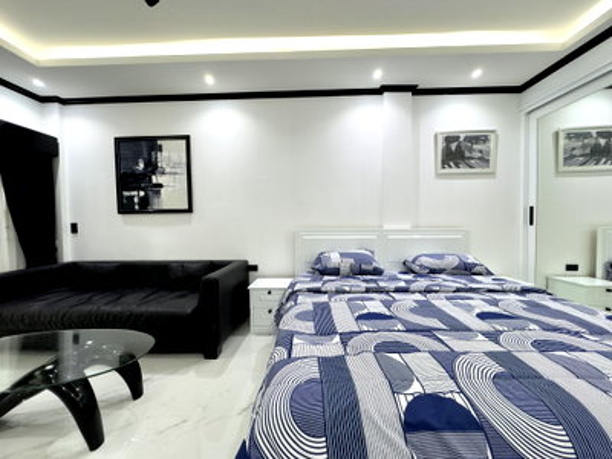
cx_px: 306
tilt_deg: -0.9
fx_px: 248
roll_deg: +0.6
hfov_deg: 102.1
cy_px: 230
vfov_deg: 85.7
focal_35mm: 14
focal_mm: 2.22
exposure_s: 1/50
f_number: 2.2
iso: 200
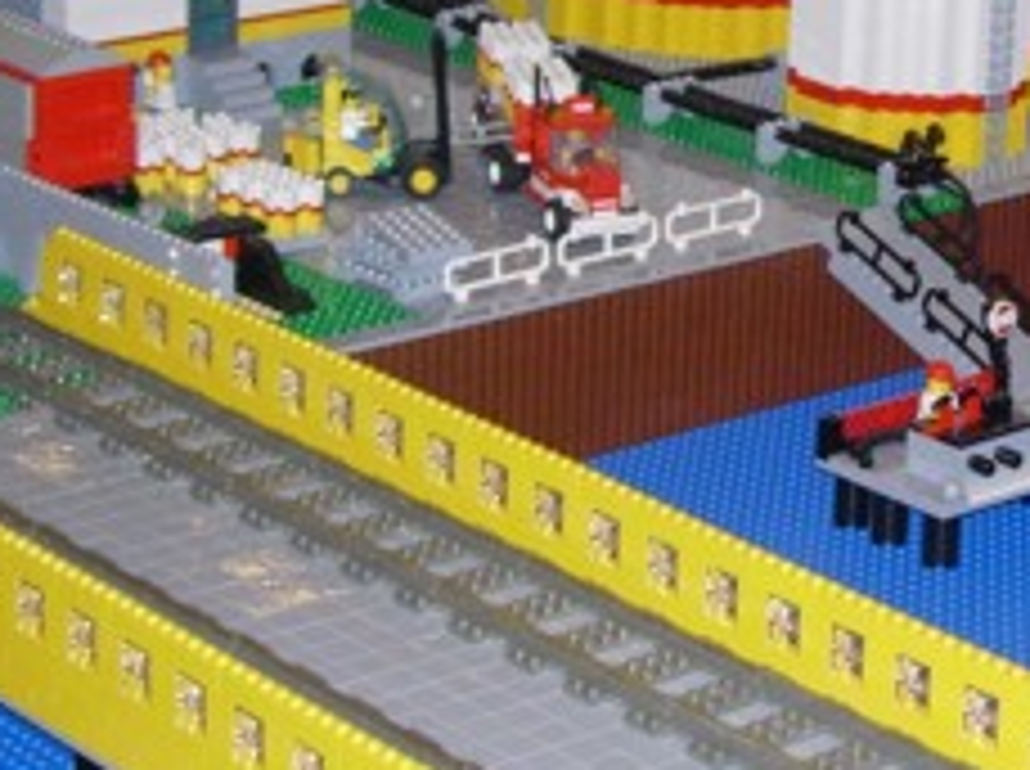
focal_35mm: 133
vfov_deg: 11.1
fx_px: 3951
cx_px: 1124
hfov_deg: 14.5
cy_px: 266
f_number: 2.8
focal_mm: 7.8
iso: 79
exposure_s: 1/64
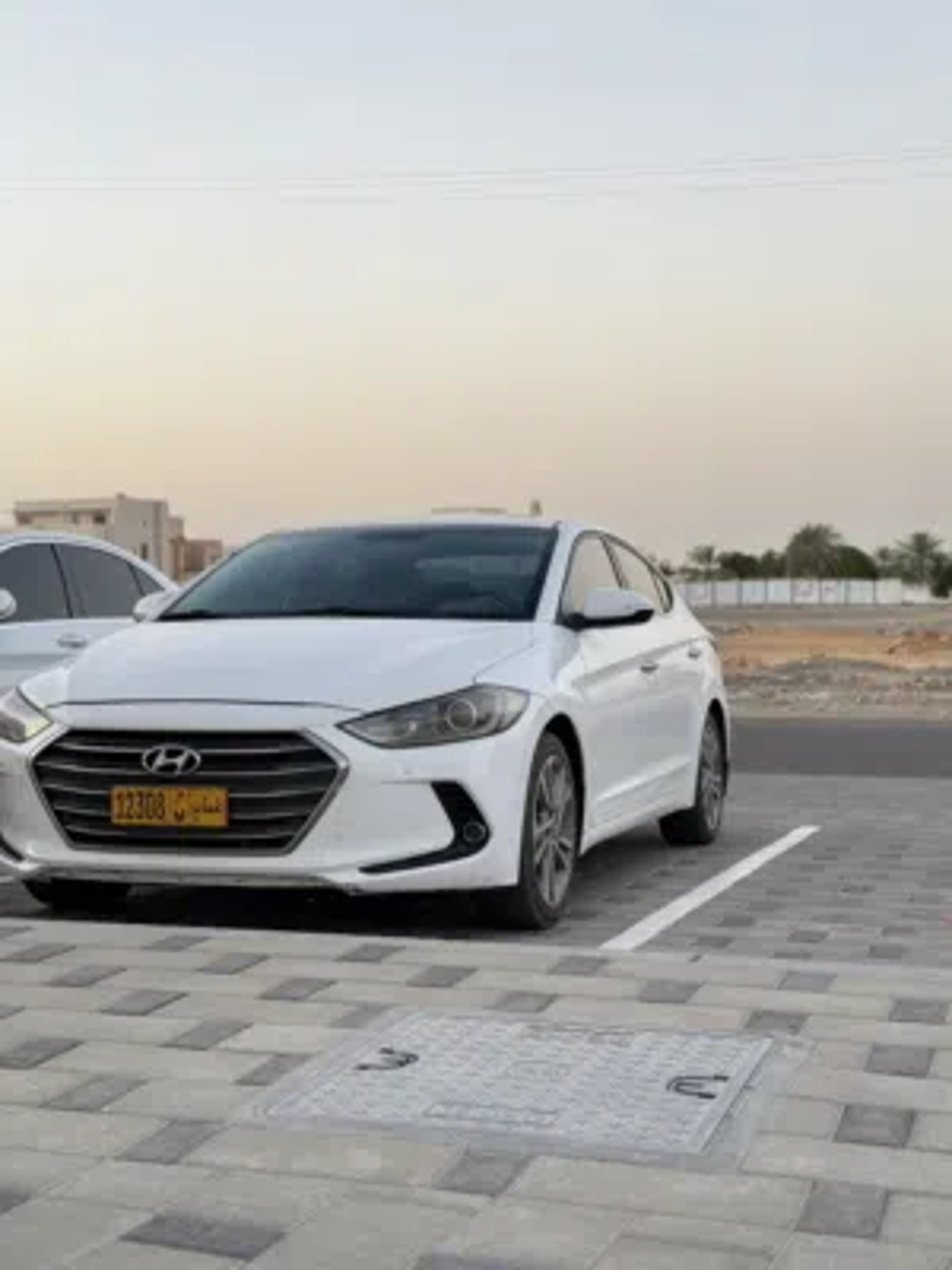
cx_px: 476
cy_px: 635
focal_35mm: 48
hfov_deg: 30.3
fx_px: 1760
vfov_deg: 39.7
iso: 80
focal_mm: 6.76
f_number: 1.78
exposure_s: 1/100
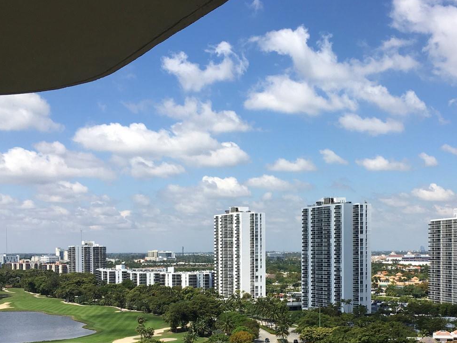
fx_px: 634
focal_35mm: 48
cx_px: 285
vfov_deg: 29.7
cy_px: 265
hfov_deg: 39.4
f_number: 2.2
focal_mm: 4.15
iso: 25
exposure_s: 1/2137
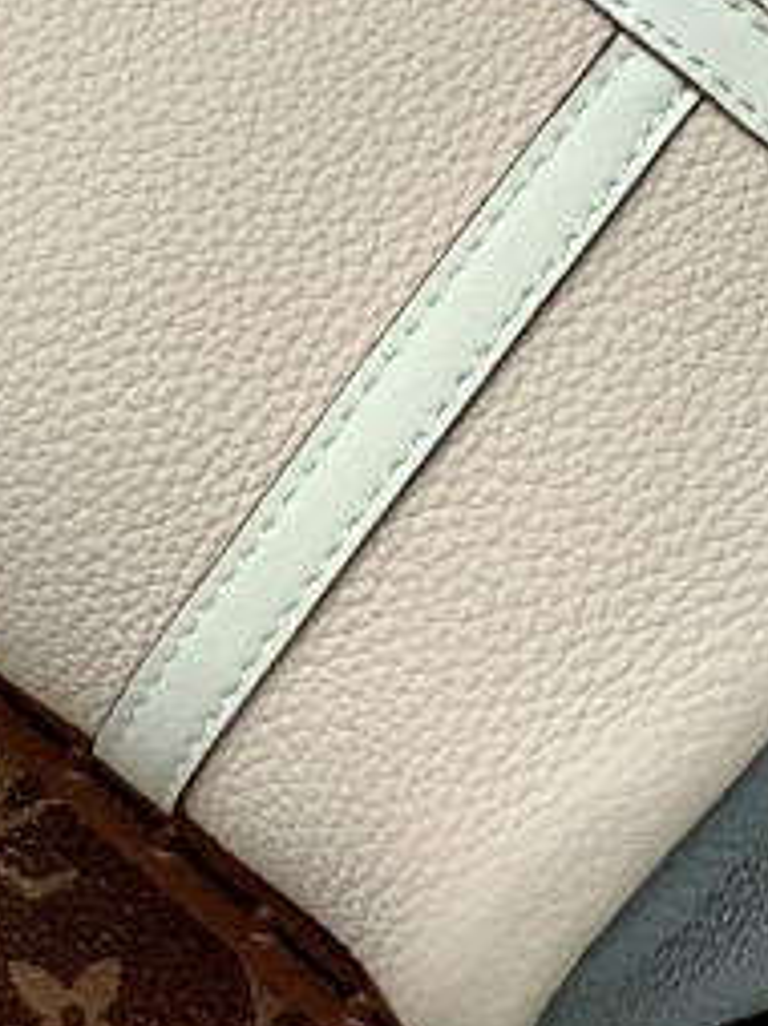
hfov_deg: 5.0
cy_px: -1083
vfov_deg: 6.5
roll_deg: -35.2
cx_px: -267
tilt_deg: -12.1
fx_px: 8741
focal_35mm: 295
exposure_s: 1/122
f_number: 2.4
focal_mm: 6
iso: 80
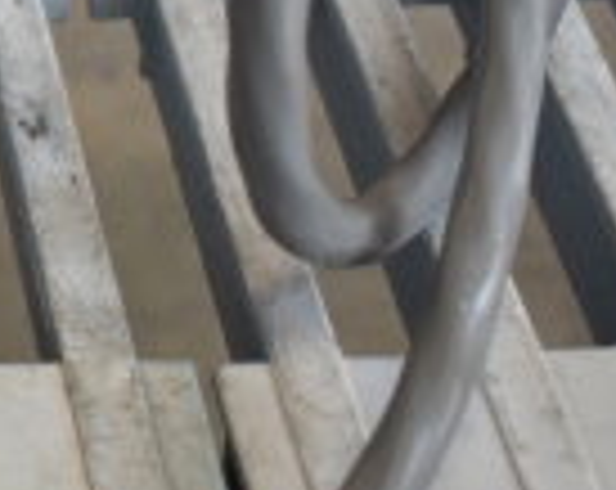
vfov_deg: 10.0
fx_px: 2747
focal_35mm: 151
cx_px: -733
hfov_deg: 11.2
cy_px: -146
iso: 720
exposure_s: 1/40
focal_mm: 24
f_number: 3.8
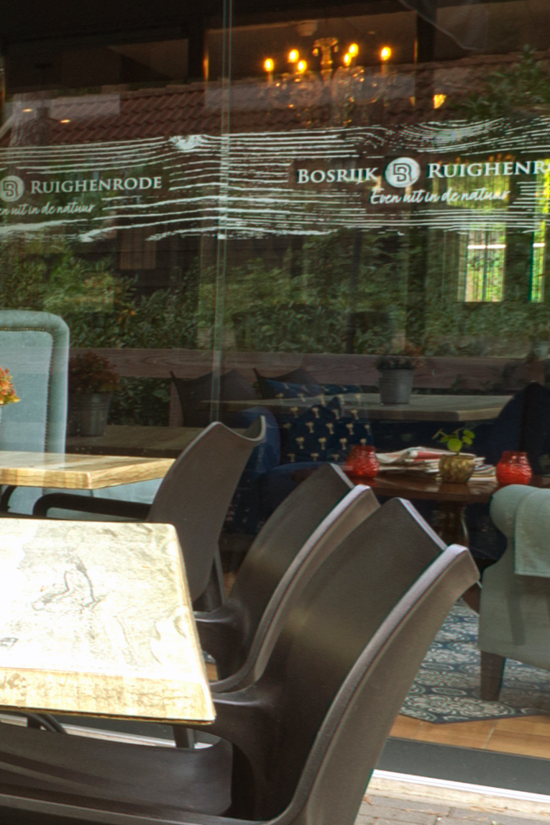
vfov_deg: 35.5
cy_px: 316
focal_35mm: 56
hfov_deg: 12.9
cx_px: -952
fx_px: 1283
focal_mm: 10
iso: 400
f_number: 8
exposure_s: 1/15
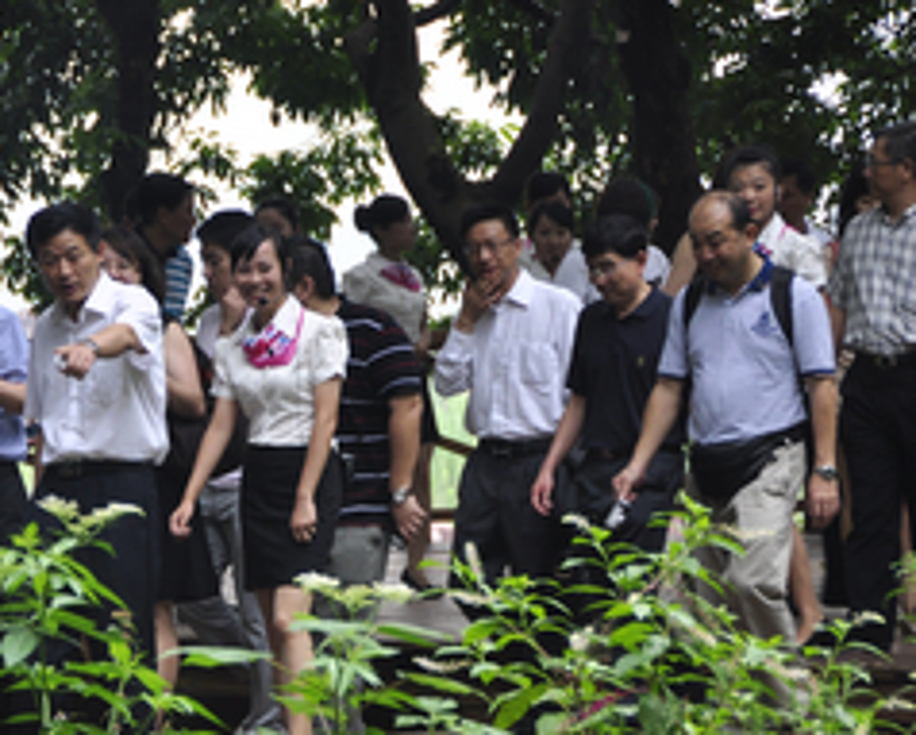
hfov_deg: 6.2
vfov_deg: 5.0
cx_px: 127
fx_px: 8414
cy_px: 393
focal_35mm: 310
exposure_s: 1/60
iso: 400
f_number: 5.6
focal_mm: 105
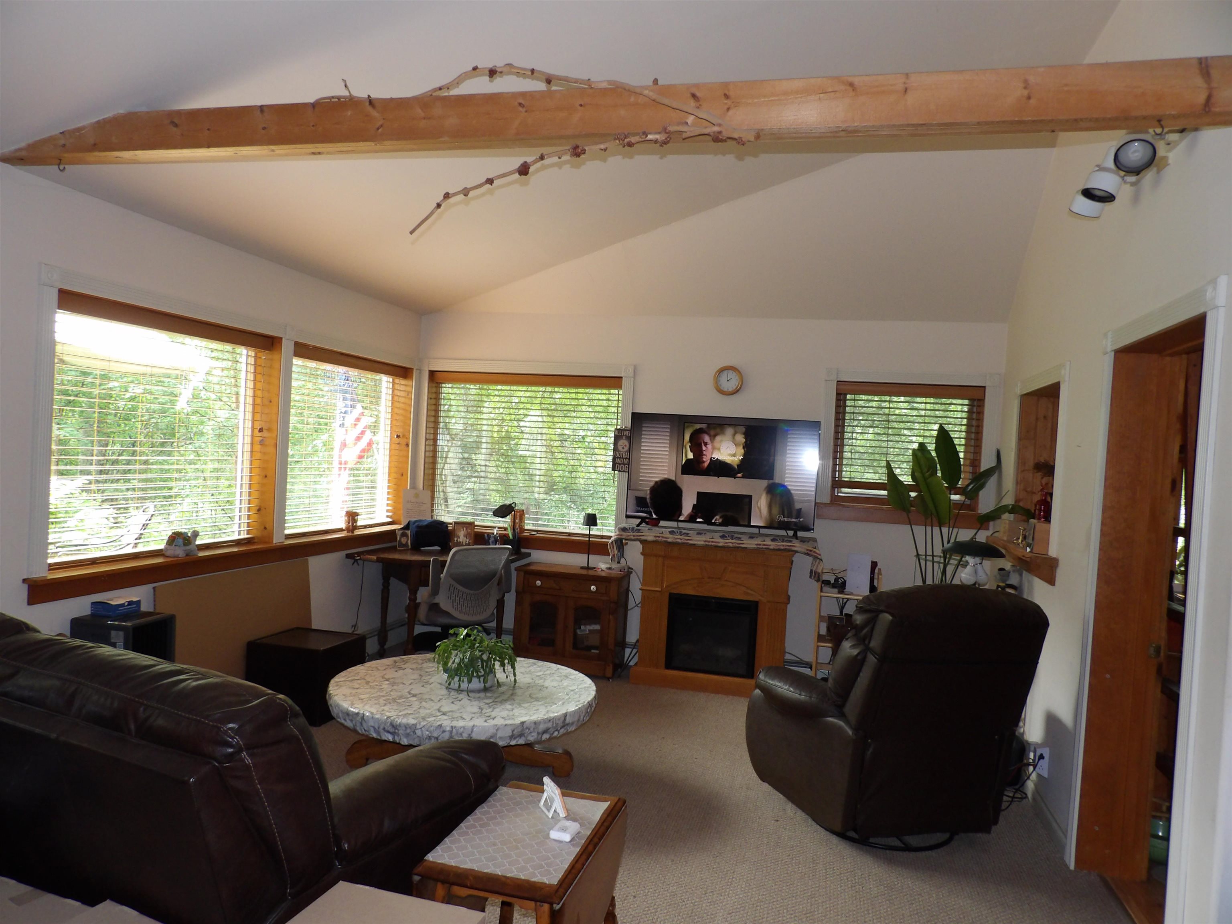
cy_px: 462
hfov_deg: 71.6
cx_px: 616
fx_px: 854
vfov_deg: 56.8
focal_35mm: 24
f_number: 3.2
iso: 200
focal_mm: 4.3
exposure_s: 1/33
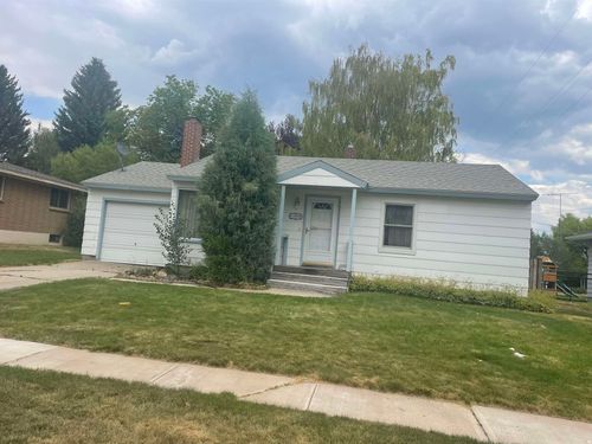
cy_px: 222
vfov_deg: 53.1
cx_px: 296
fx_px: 445
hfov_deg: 67.3
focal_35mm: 26
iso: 32
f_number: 1.6
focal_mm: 4.2
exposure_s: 1/1949
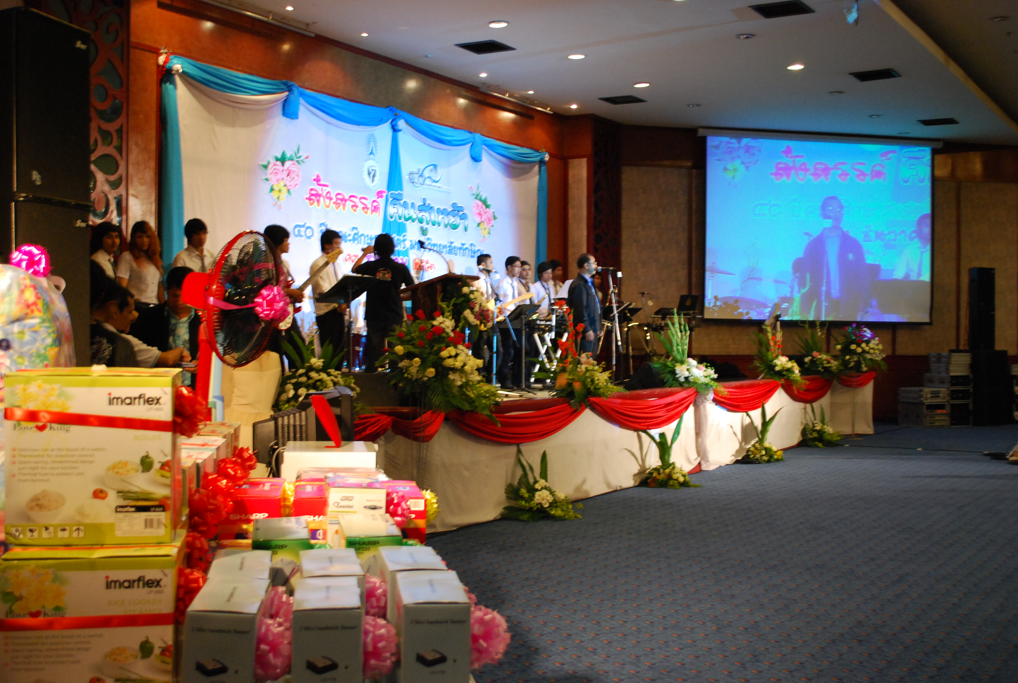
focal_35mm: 42
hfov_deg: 46.3
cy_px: 342
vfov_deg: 32.0
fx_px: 1190
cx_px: 509
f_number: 4.5
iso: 800
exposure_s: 1/10
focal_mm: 28
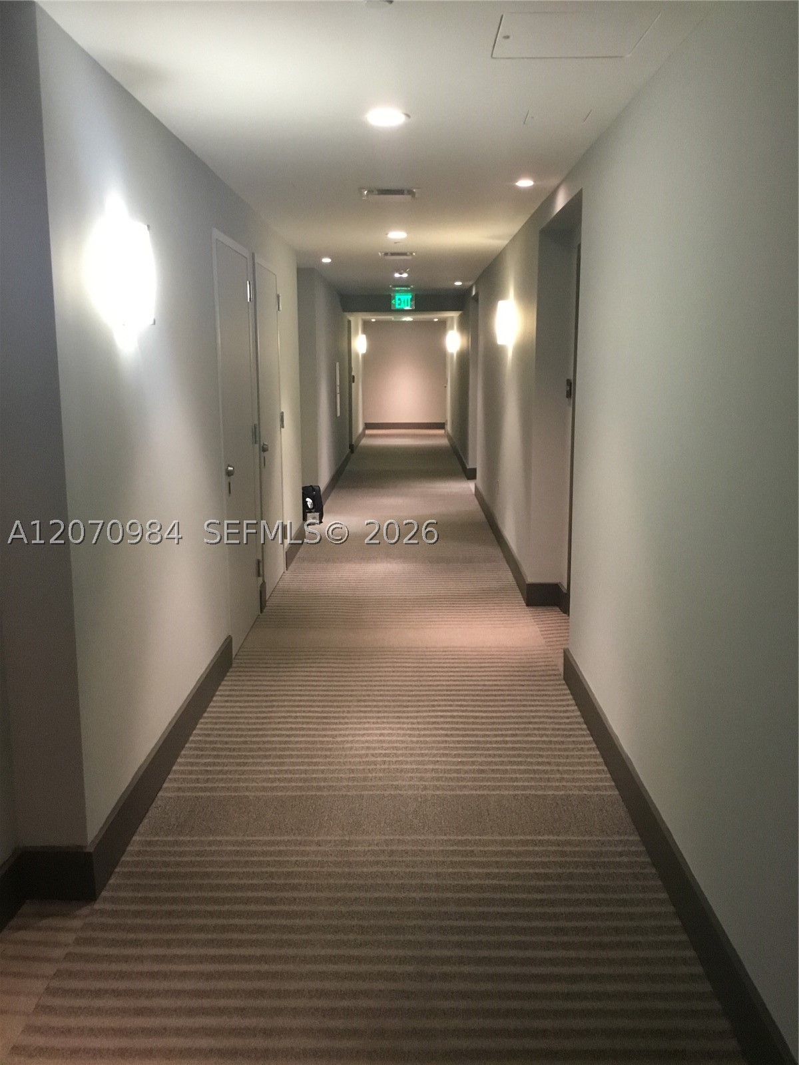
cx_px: 400
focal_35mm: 31
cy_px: 532
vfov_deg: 58.4
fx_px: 954
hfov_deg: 45.4
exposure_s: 1/24
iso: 200
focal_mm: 3.3
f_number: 2.4
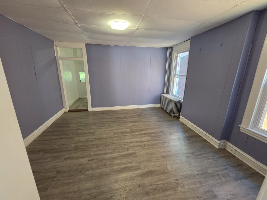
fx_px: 100
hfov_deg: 106.2
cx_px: 134
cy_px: 100
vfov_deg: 89.9
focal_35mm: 13
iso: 250
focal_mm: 2.2
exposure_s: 1/60
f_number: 2.2
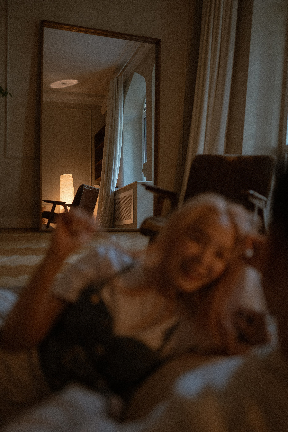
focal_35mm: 35
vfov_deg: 54.4
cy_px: 216
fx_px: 420
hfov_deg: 37.9
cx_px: 144
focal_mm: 35
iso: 1000
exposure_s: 1/200
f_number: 1.4
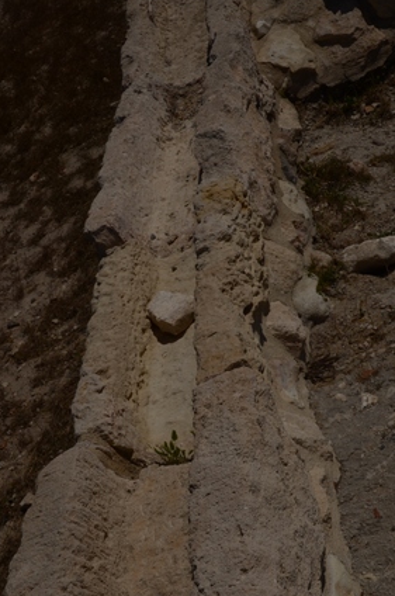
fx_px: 1203
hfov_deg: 18.6
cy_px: 358
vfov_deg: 27.8
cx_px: 218
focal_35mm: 73
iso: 100
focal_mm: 31
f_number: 14
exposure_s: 1/800
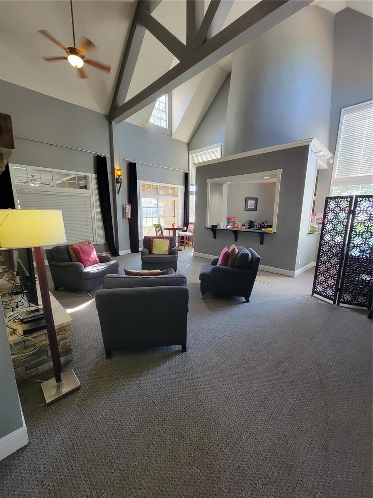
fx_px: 187
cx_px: 186
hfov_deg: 89.9
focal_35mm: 13
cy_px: 249
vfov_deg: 106.2
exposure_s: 1/60
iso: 250
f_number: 2.2
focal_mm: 2.2
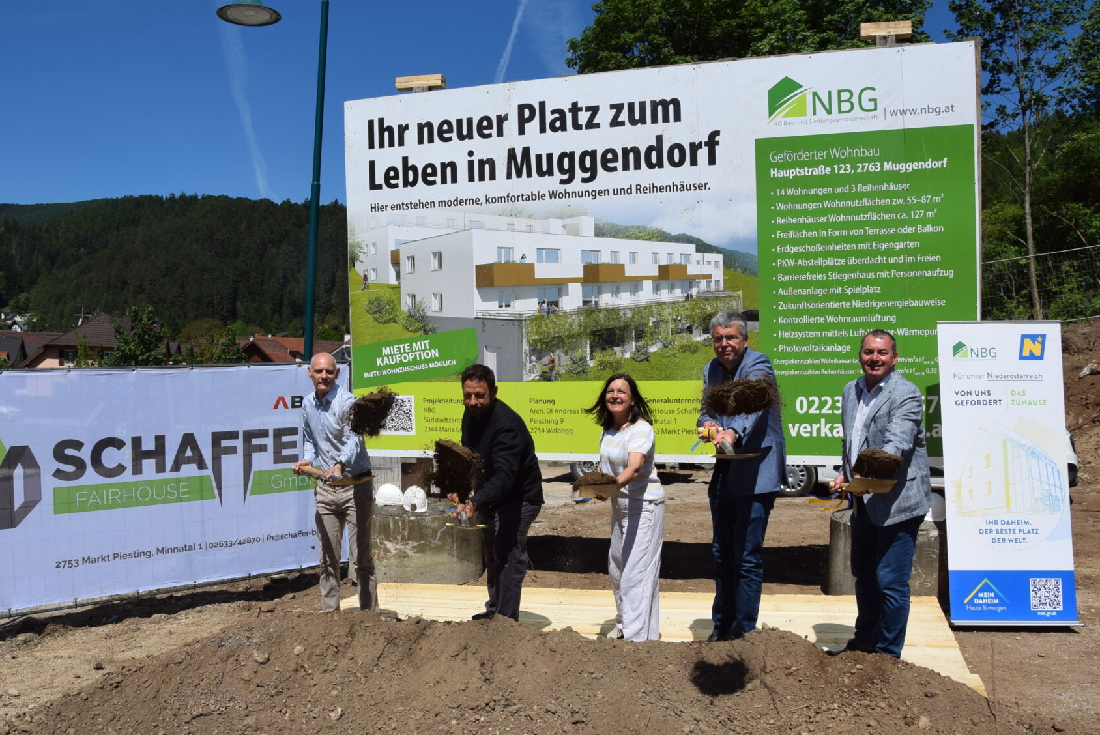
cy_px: 372
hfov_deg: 58.6
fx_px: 978
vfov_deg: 41.2
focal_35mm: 32
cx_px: 508
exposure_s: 1/400
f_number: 10
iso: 200
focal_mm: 18
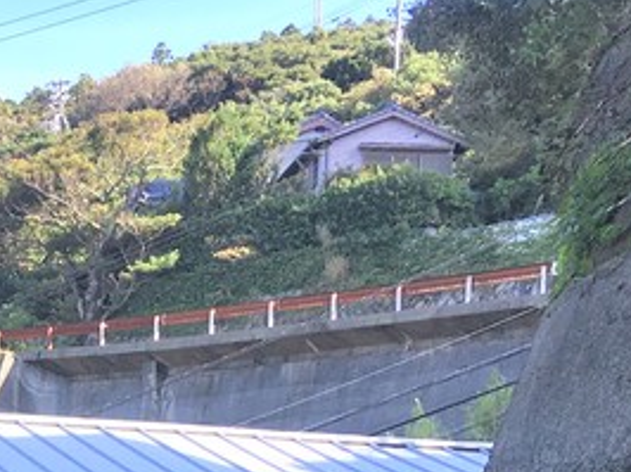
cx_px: -71
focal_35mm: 107
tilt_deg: -0.9
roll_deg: -0.7
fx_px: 1949
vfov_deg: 12.8
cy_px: 784
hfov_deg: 17.7
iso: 25
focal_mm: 4.15
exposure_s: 1/359
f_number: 2.2
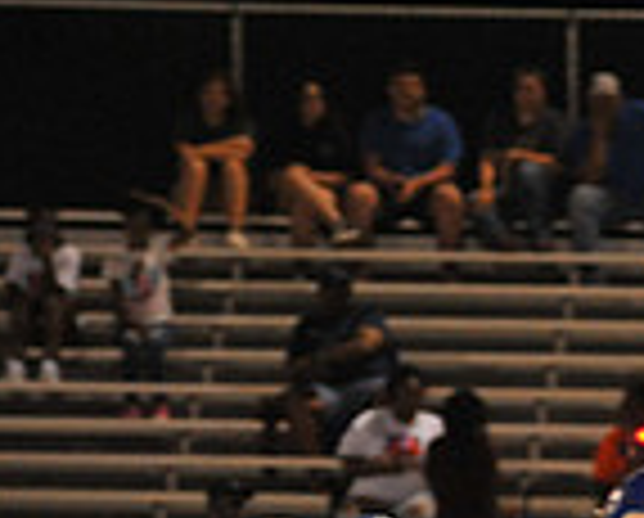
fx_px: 14496
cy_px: 784
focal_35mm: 759
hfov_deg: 2.5
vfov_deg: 2.0
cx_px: 1293
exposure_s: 1/160
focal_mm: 200
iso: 3200
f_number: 5.6
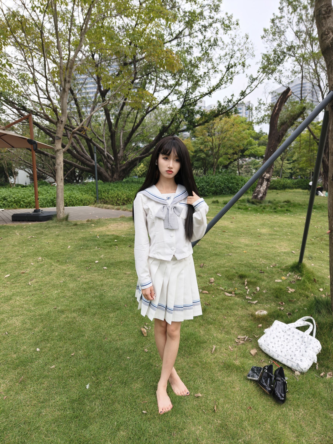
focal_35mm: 23
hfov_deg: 58.9
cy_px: 222
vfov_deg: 73.9
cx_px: 166
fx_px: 295
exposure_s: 1/278
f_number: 1.8
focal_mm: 8.67
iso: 50
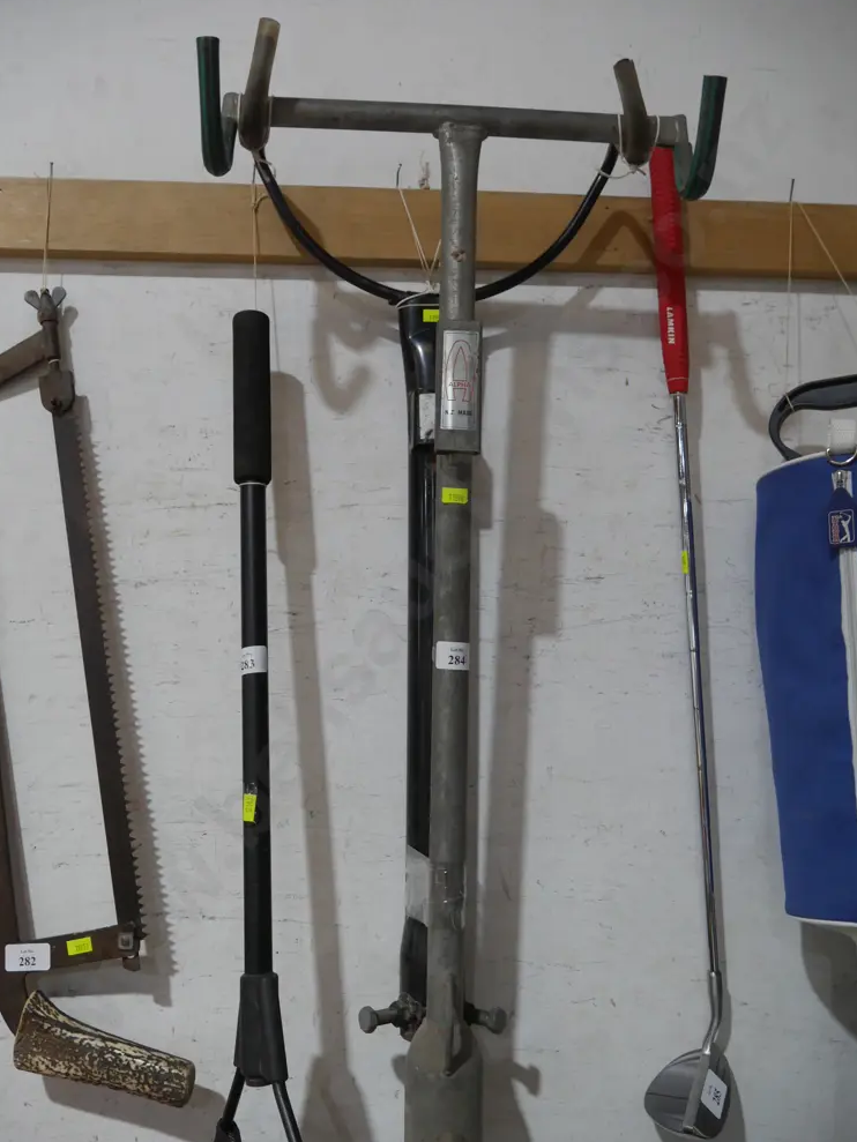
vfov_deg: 61.6
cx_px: 420
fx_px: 957
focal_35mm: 29
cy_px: 581
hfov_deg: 48.2
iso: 800
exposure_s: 1/60
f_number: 4
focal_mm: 14
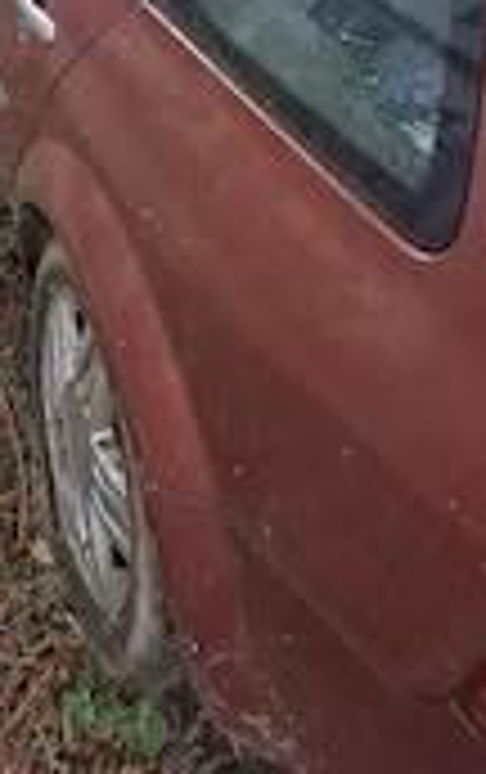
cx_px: 261
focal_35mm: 32
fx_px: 676
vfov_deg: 46.4
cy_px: -50
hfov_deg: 39.5
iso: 50
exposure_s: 1/100
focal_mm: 1.74
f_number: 2.2
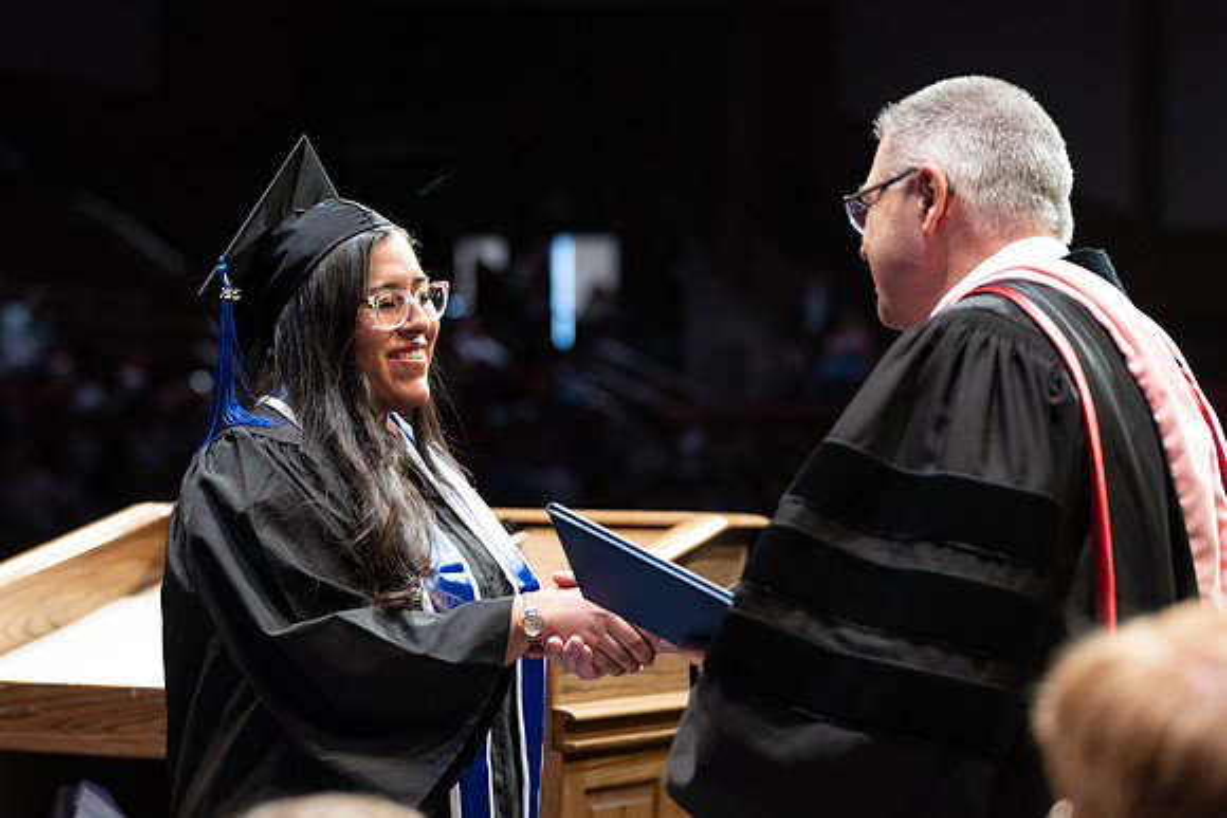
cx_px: 575
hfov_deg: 18.5
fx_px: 3761
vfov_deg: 12.4
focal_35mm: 110
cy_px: 366
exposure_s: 1/400
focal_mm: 96
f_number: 3.2
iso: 2500
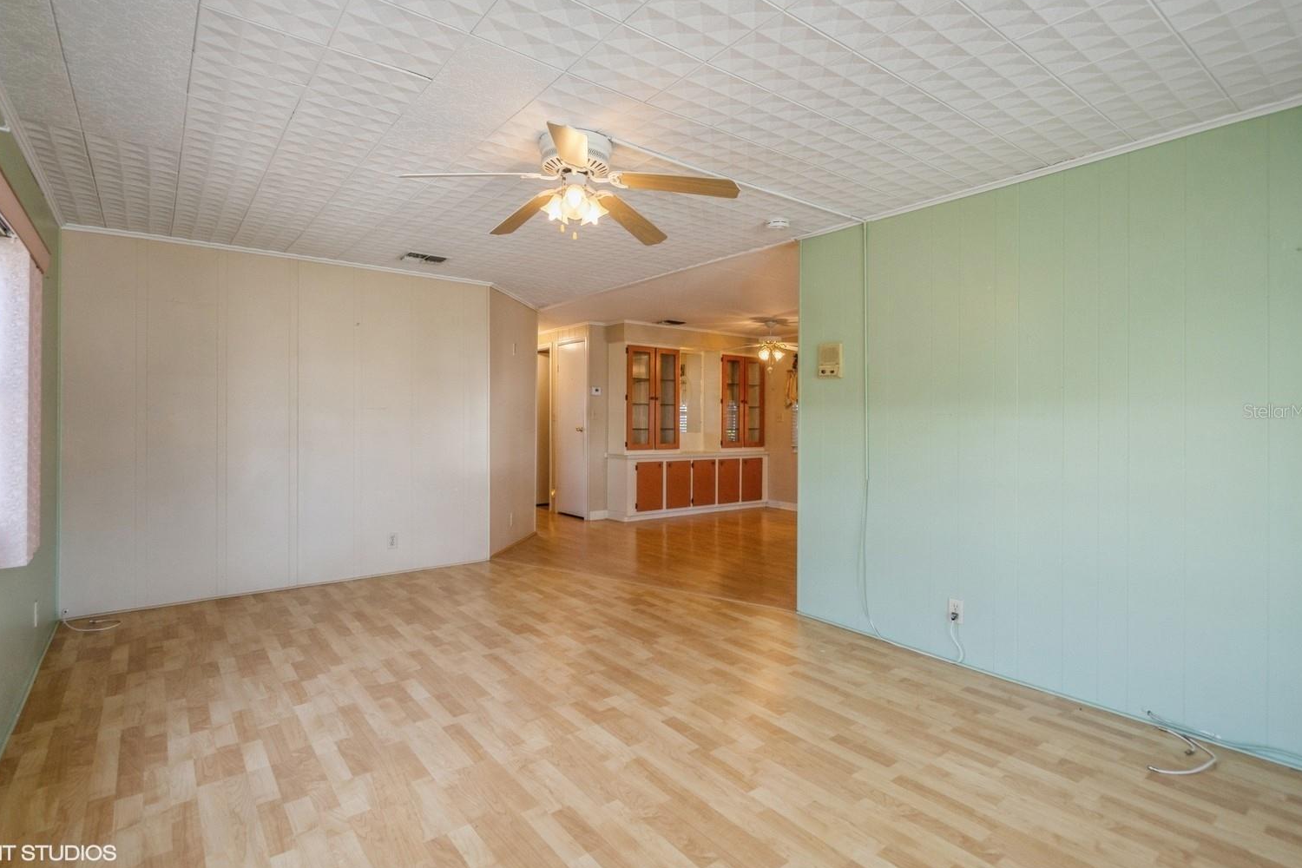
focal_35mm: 16
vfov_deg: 73.7
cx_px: 631
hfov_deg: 96.7
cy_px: 411
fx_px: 579
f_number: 8
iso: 320
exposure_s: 1/30
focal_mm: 10
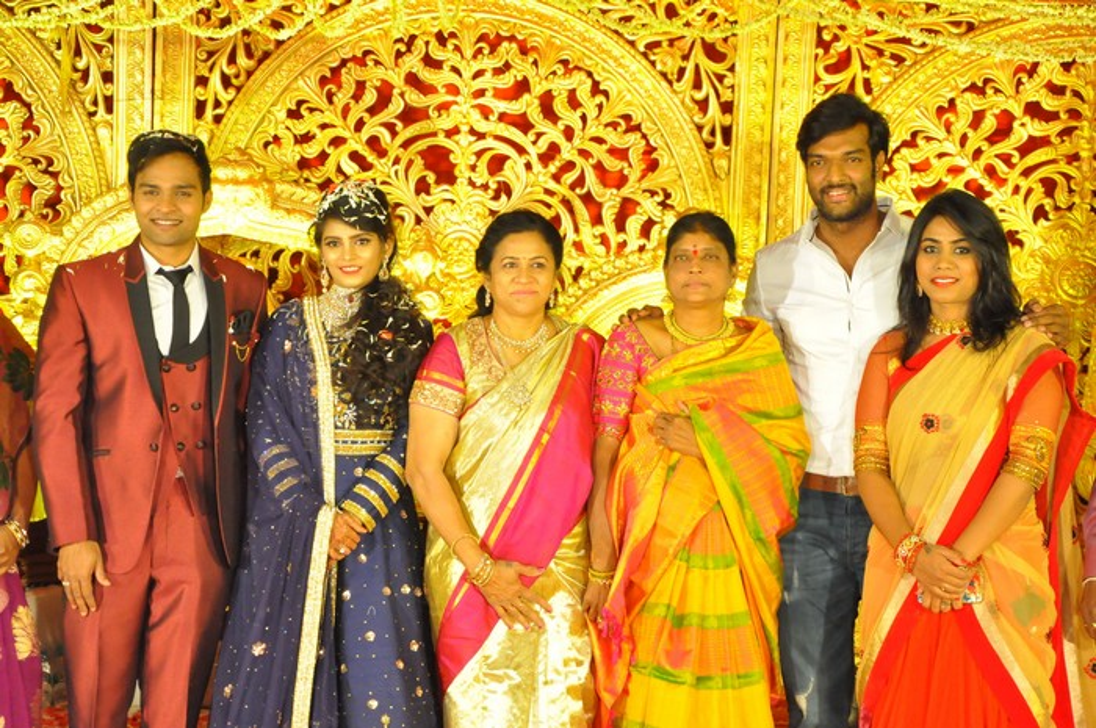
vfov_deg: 13.8
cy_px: 364
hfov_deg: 20.6
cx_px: 548
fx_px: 3010
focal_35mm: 99
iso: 2500
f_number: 7.1
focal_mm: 66
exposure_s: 1/125
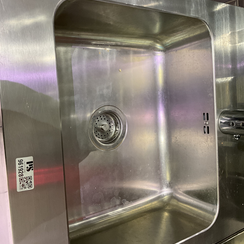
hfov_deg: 47.2
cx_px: 122
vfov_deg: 47.2
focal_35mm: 35
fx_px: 279
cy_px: 117
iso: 160
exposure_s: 1/60
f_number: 1.8
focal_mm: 3
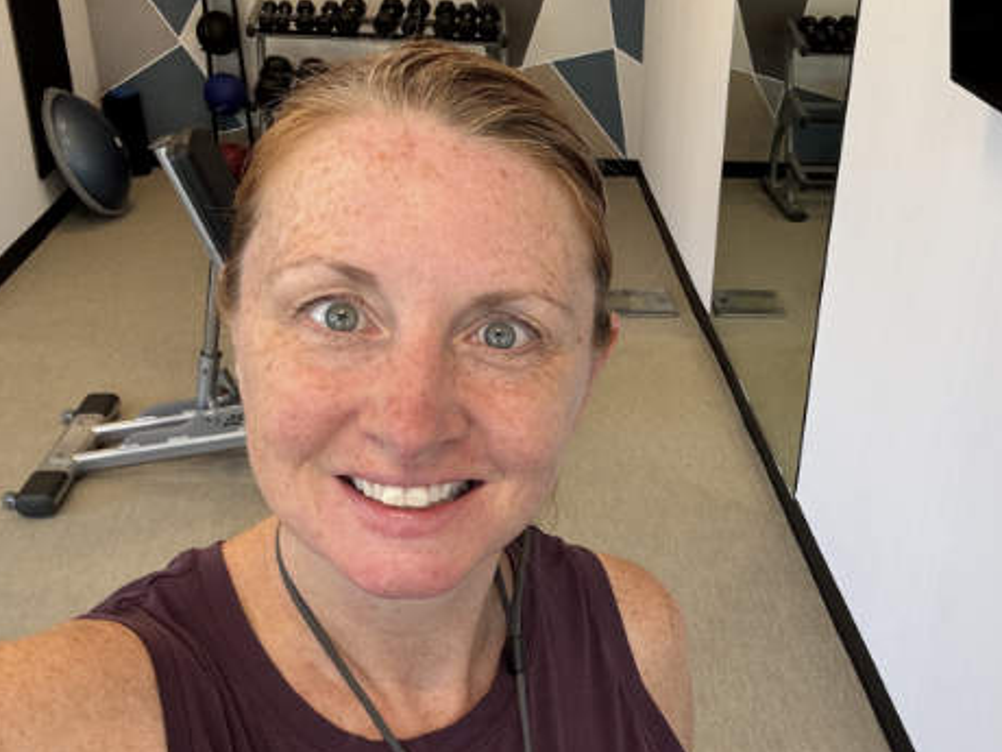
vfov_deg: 35.9
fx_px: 1158
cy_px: 440
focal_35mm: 40
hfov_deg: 46.0
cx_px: 680
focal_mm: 2.7
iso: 80
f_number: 1.9
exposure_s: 1/99
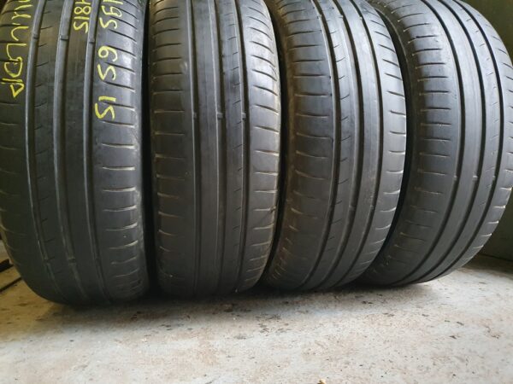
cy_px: 192
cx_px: 256
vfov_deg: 53.1
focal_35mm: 26
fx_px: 385
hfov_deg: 67.3
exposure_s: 1/50
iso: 640
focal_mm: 4.32
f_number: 1.5
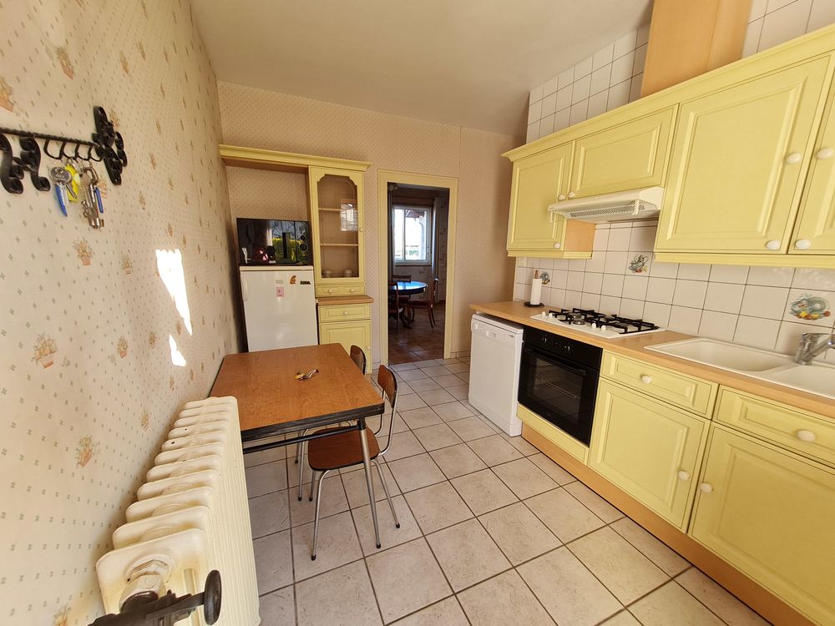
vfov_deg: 89.9
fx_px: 314
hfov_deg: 106.2
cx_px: 418
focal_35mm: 13
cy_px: 313
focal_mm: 1.74
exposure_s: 1/50
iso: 50
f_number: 2.2
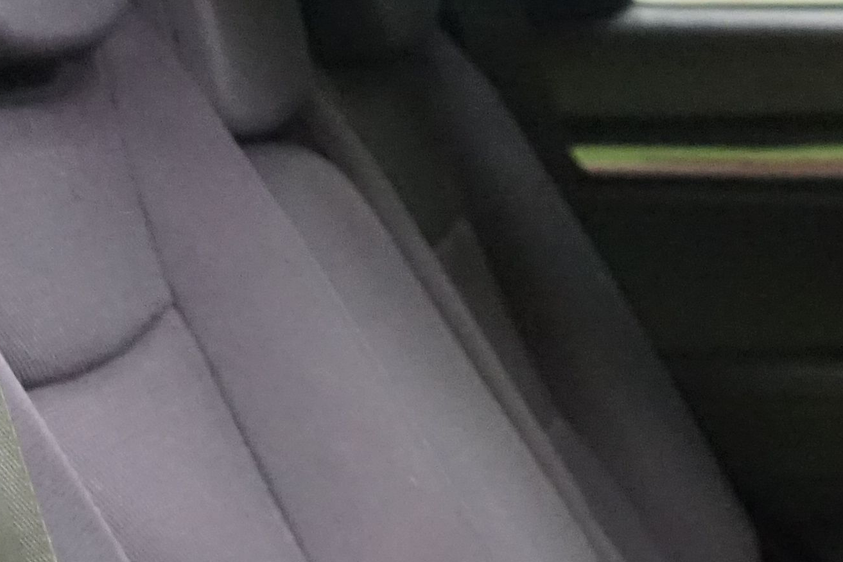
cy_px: 574
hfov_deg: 14.9
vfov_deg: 10.6
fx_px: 2997
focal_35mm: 128
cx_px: 1261
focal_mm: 28
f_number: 5
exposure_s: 1/50
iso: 6400
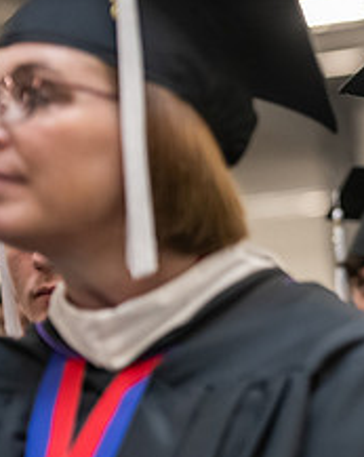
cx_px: 513
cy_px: 222
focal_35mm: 231
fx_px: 3117
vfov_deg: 8.4
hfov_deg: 6.6
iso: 3200
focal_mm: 92
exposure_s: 1/200
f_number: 3.2
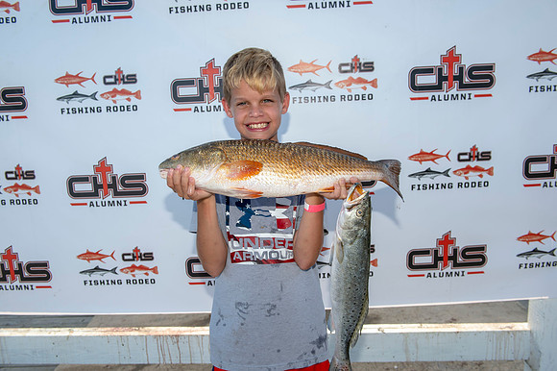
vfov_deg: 42.3
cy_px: 186
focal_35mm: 31
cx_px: 278
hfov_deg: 60.3
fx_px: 479
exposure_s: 1/100
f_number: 8
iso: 125
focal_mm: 31
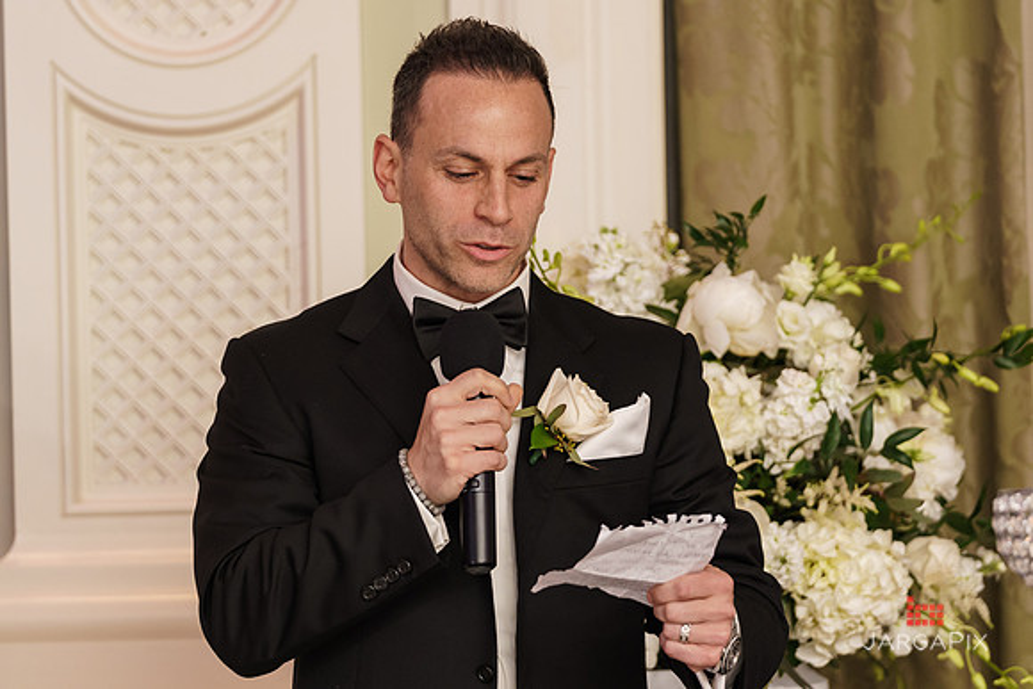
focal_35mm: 261
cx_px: 516
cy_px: 344
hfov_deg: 7.9
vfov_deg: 5.3
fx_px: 7491
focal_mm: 174
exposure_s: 1/250
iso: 1250
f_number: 2.8
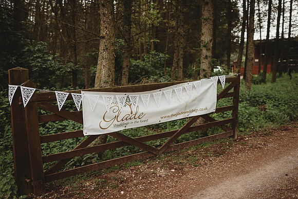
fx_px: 290
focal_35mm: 35
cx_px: 149
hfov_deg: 54.4
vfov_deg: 37.9
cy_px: 100
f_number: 2.2
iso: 200
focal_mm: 35
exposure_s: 1/400
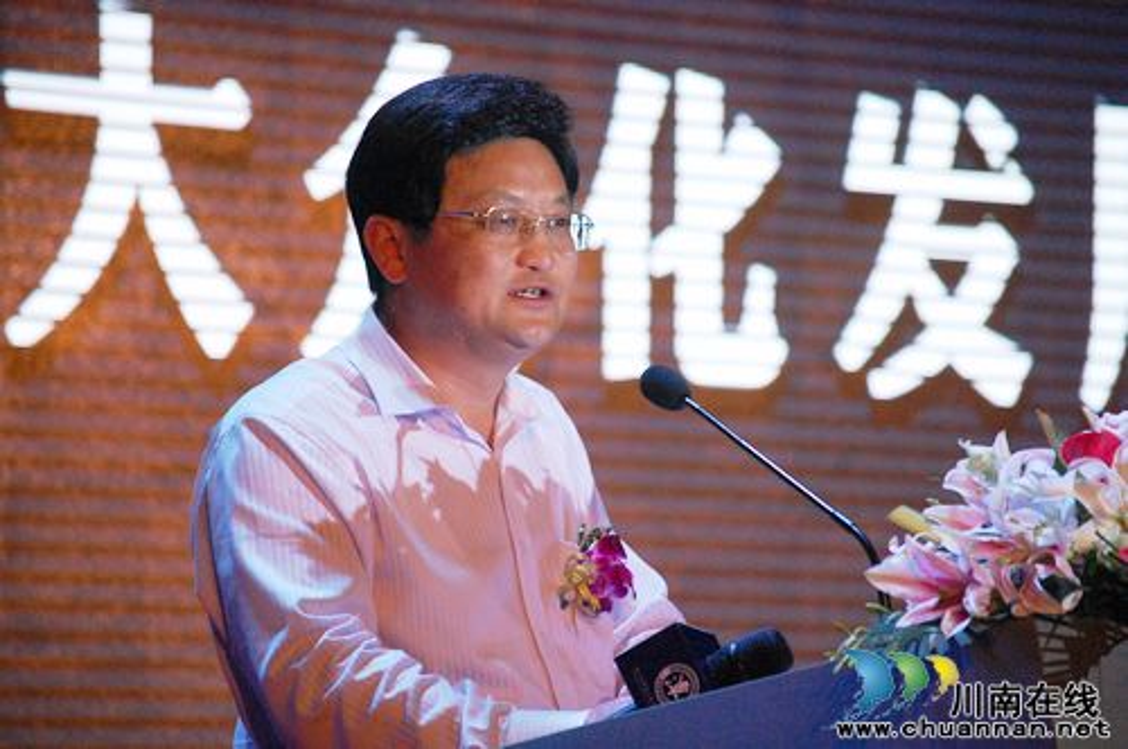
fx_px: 6337
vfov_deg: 6.8
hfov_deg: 10.2
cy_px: 374
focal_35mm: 202
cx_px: 564
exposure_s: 1/320
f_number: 5
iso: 1600
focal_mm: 135
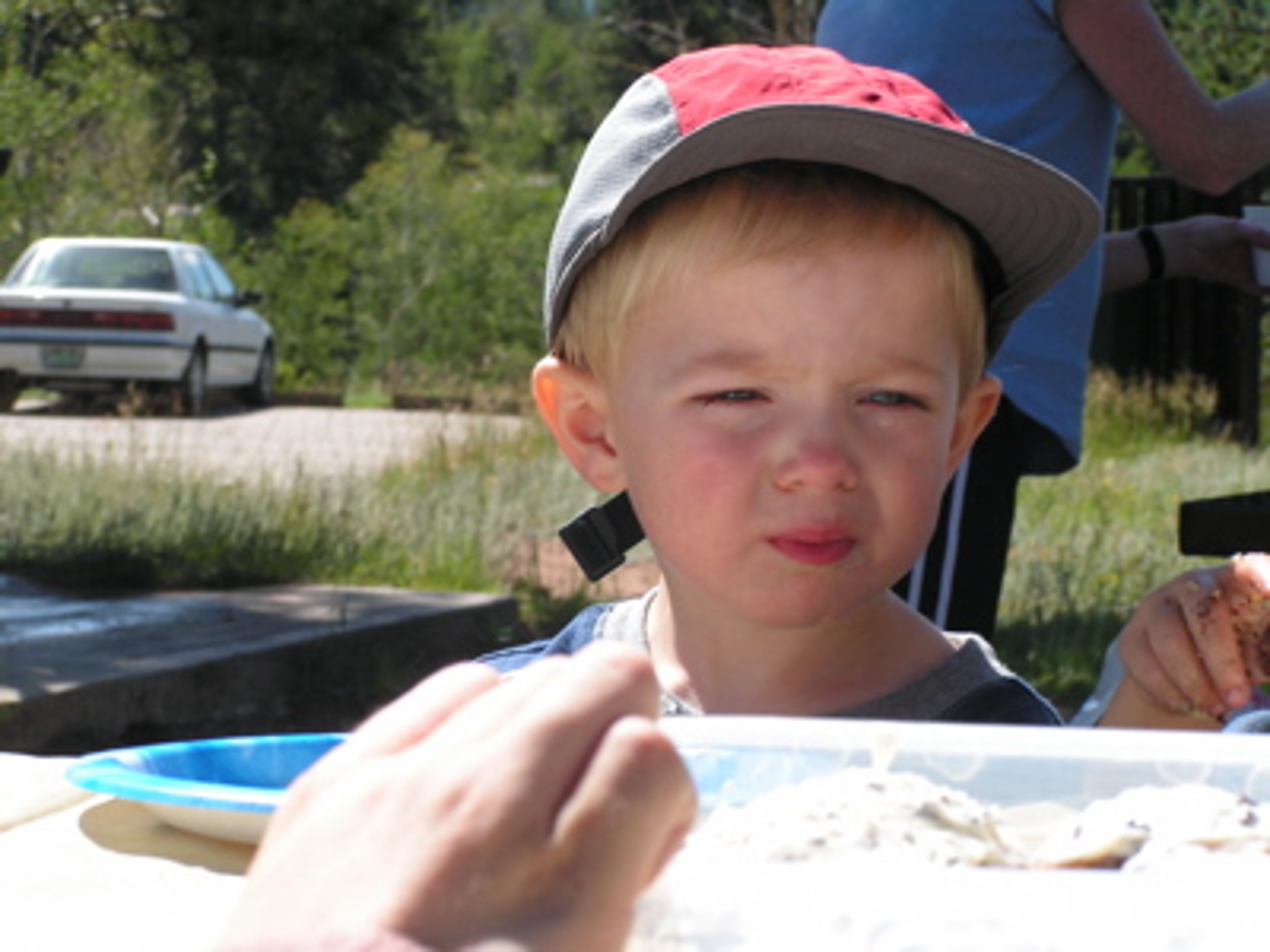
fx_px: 4586
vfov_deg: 11.9
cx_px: 635
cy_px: 476
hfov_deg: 15.8
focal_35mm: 125
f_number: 5
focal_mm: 20.8
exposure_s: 1/200
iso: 50
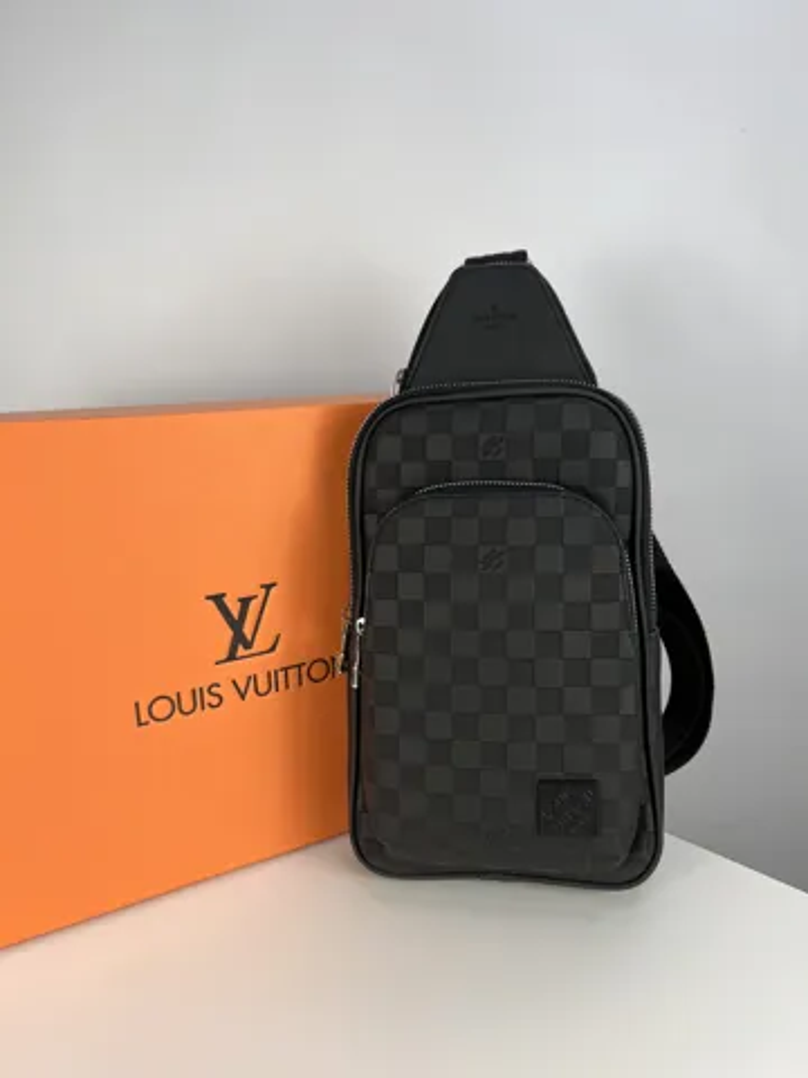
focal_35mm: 26
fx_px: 809
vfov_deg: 67.3
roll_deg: +2.2
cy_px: 539
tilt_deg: -12.8
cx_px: 404
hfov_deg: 53.1
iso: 50
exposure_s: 1/949
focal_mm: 5.7
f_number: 1.5
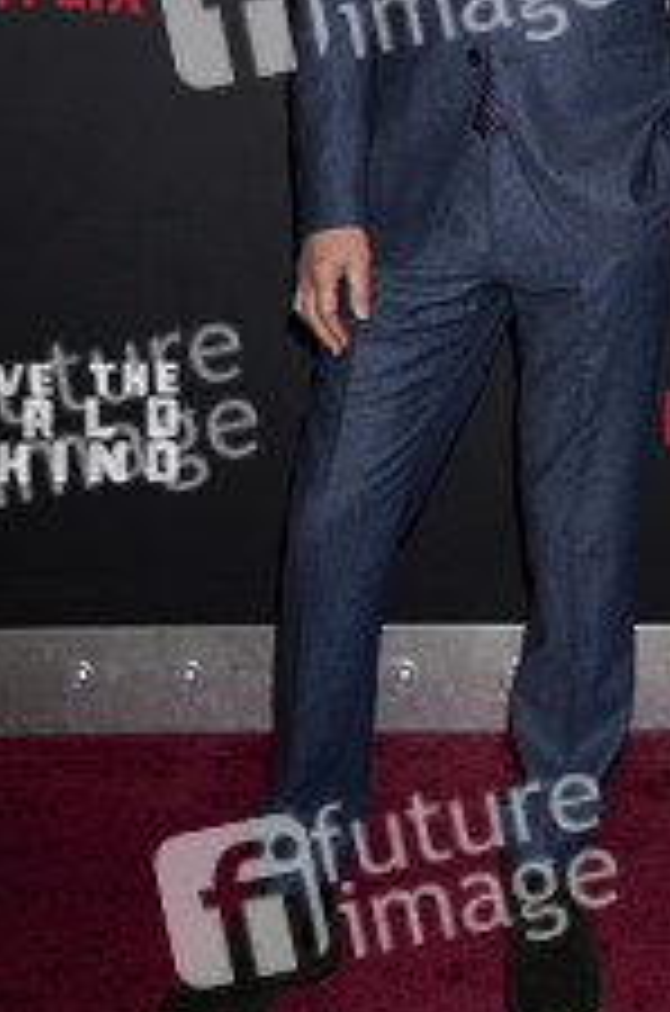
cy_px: 207
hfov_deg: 15.2
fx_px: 2496
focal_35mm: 89
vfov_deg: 22.6
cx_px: 517
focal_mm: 50
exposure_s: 1/200
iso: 400
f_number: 5
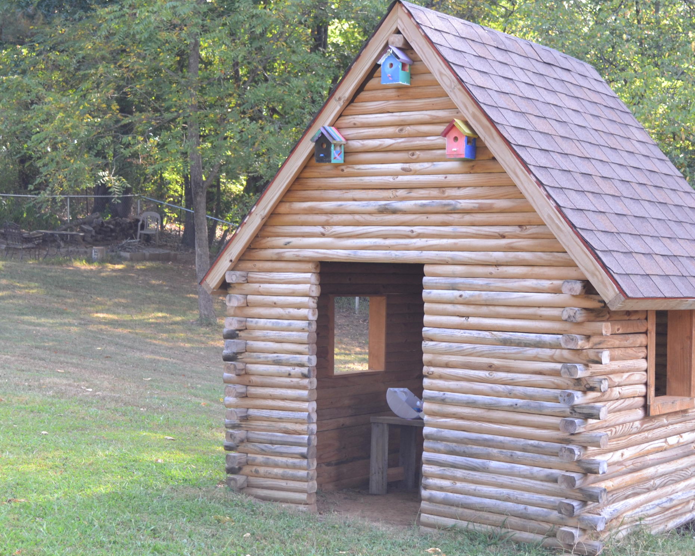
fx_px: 1214
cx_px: 345
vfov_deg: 25.8
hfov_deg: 32.0
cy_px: 294
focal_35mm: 59
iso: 400
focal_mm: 26
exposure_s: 1/125
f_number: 5.6
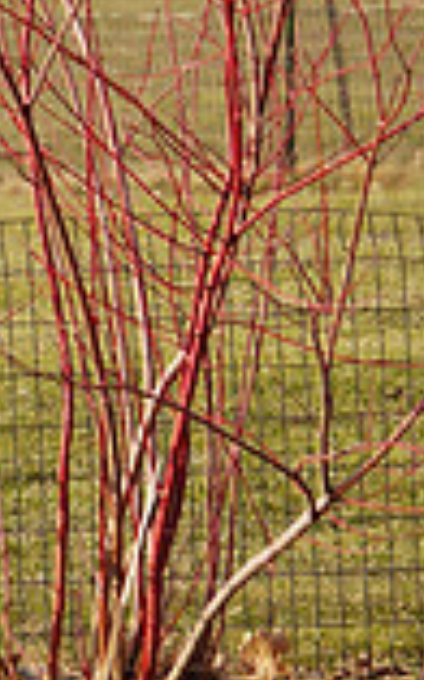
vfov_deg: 1.6
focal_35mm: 1336
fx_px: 24723
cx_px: -394
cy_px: 297
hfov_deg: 1.0
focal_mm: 171
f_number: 4.7
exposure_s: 1/400
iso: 125
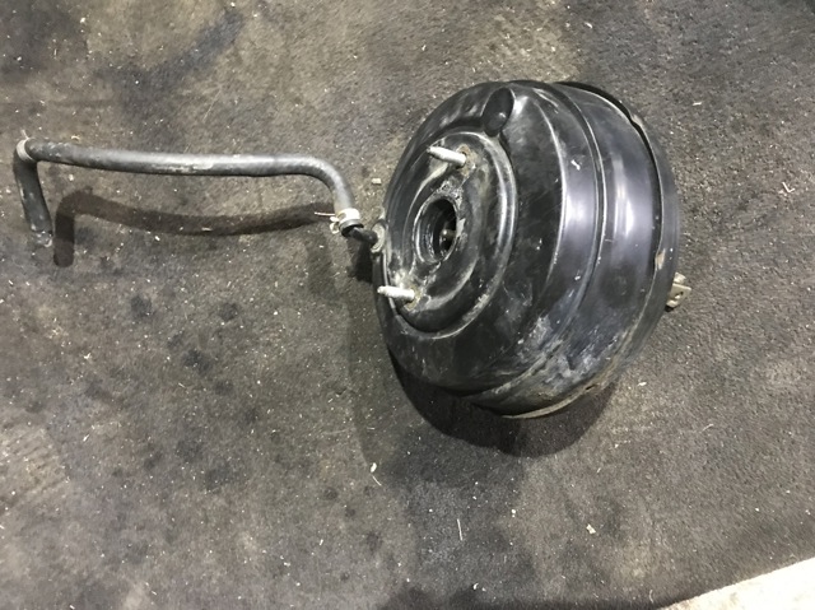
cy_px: 305
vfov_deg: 49.7
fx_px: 659
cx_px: 408
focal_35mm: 28
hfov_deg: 63.5
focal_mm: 3.99
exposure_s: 1/4
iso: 100
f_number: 1.8
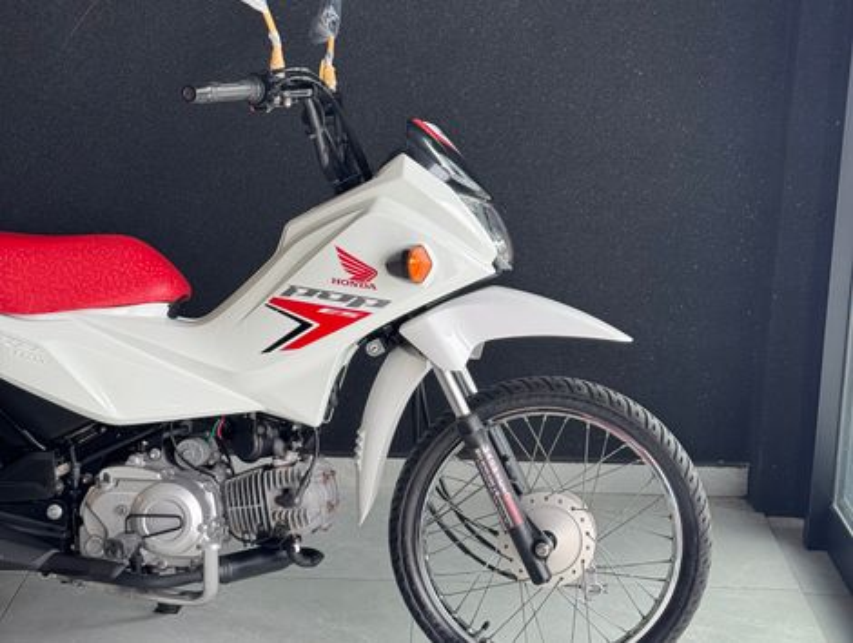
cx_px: 426
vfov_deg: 30.3
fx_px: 1185
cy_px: 322
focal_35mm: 48
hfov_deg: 39.6
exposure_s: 1/193
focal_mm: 6.76
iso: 64
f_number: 1.78
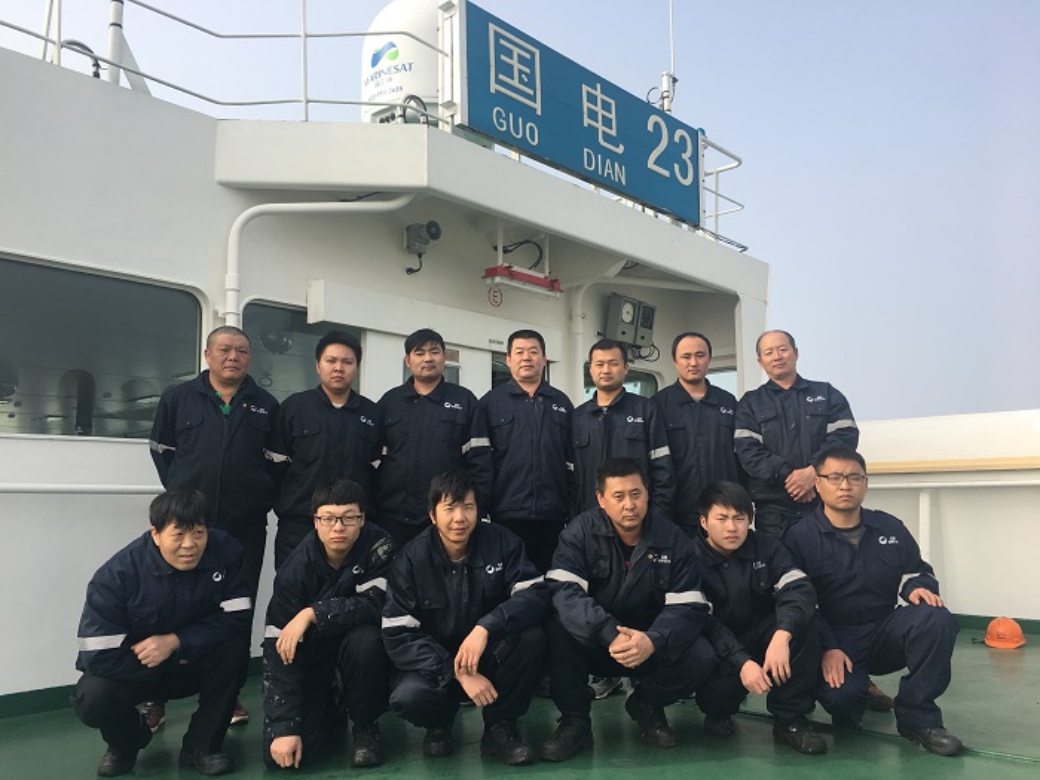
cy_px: 390
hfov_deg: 61.7
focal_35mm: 29
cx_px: 520
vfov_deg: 48.2
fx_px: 871
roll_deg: +0.2
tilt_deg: +7.4
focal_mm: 4.15
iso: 25
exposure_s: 1/884
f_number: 2.2
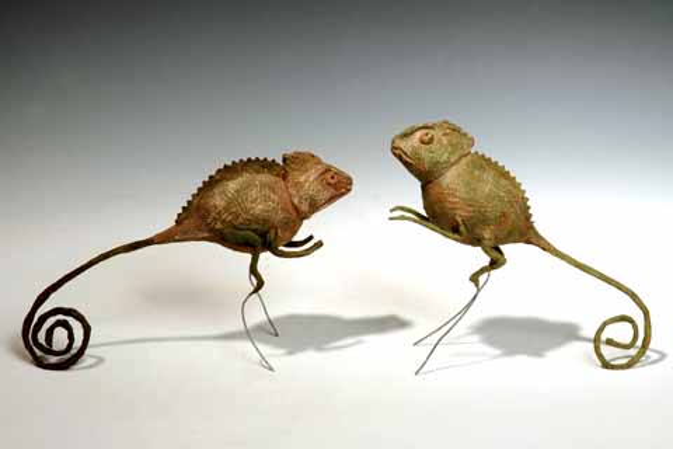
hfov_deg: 20.9
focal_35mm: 98
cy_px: 224
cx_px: 336
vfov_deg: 14.0
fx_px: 1823
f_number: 25
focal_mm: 65
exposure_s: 1/100
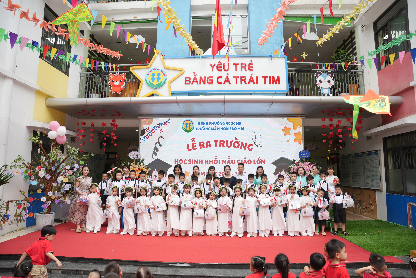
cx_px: 208
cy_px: 139
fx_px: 277
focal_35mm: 24
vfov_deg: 53.1
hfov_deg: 73.7
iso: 160
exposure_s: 1/200
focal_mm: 24
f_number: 4
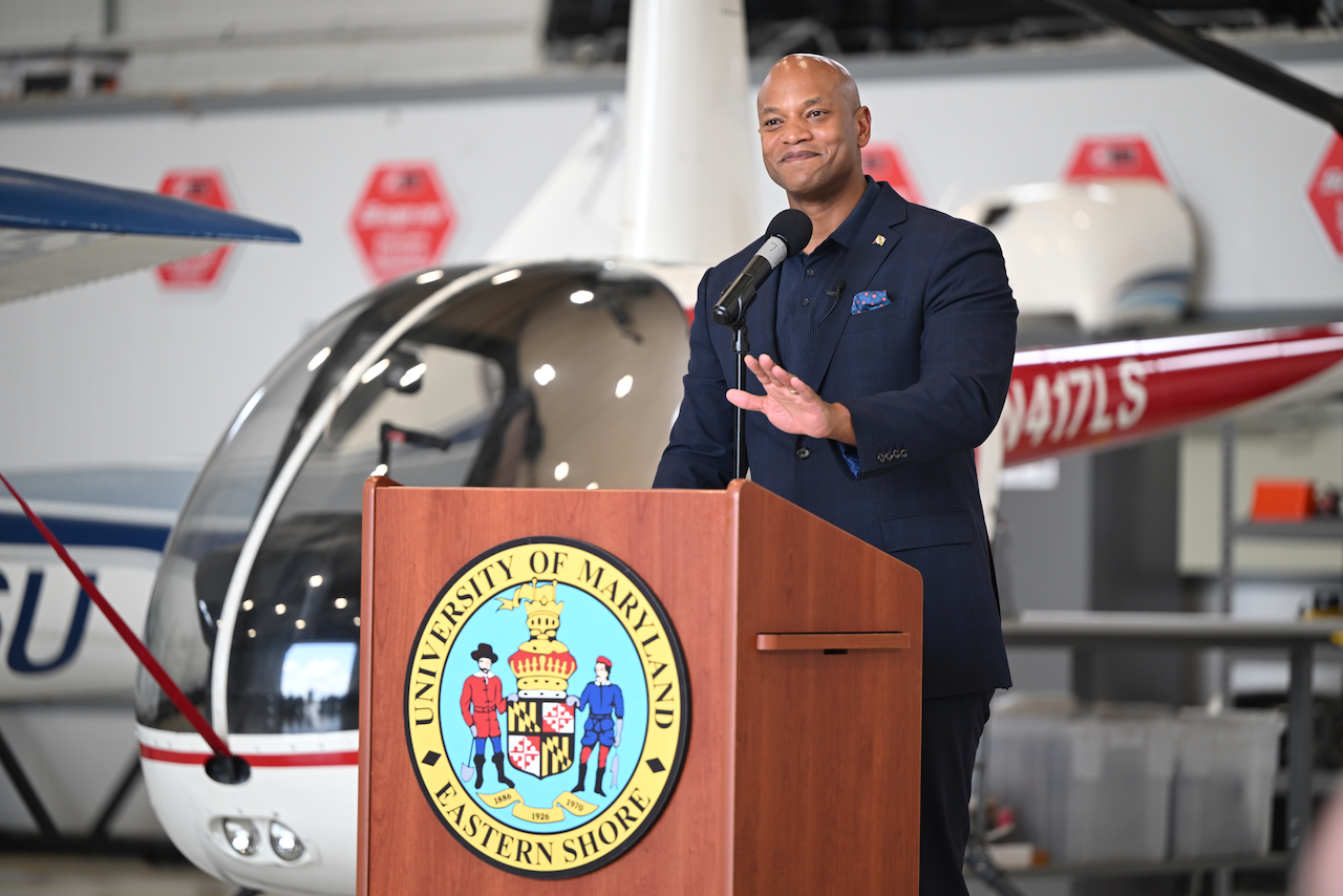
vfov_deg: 8.9
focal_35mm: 155
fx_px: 5783
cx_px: 672
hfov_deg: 13.2
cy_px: 448
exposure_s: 1/250
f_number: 2.8
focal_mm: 155
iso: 500
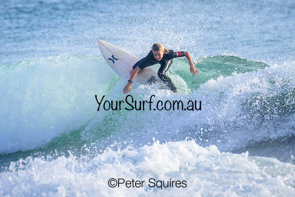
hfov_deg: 1.9
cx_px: 129
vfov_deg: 1.3
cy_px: 62
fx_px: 8981
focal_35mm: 1096
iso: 1800
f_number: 13
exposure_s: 1/2000
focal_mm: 800
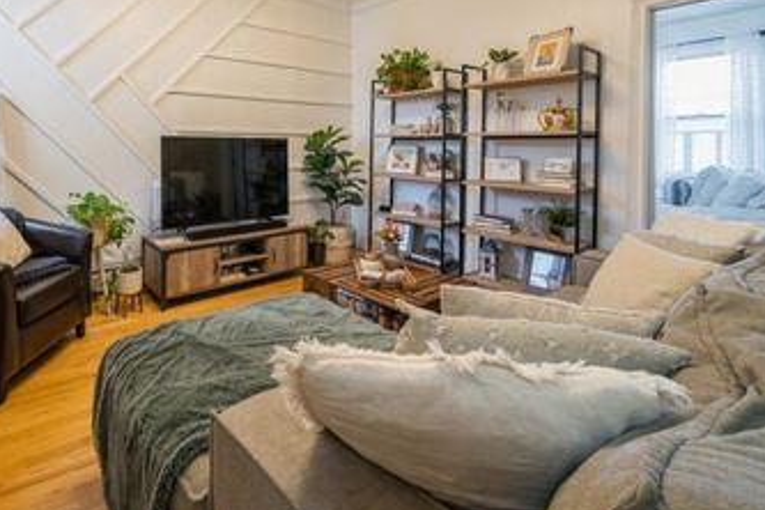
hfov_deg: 86.8
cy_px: 153
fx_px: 382
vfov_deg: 64.8
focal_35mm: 18
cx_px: 255
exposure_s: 1/2
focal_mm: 12
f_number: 11
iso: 200
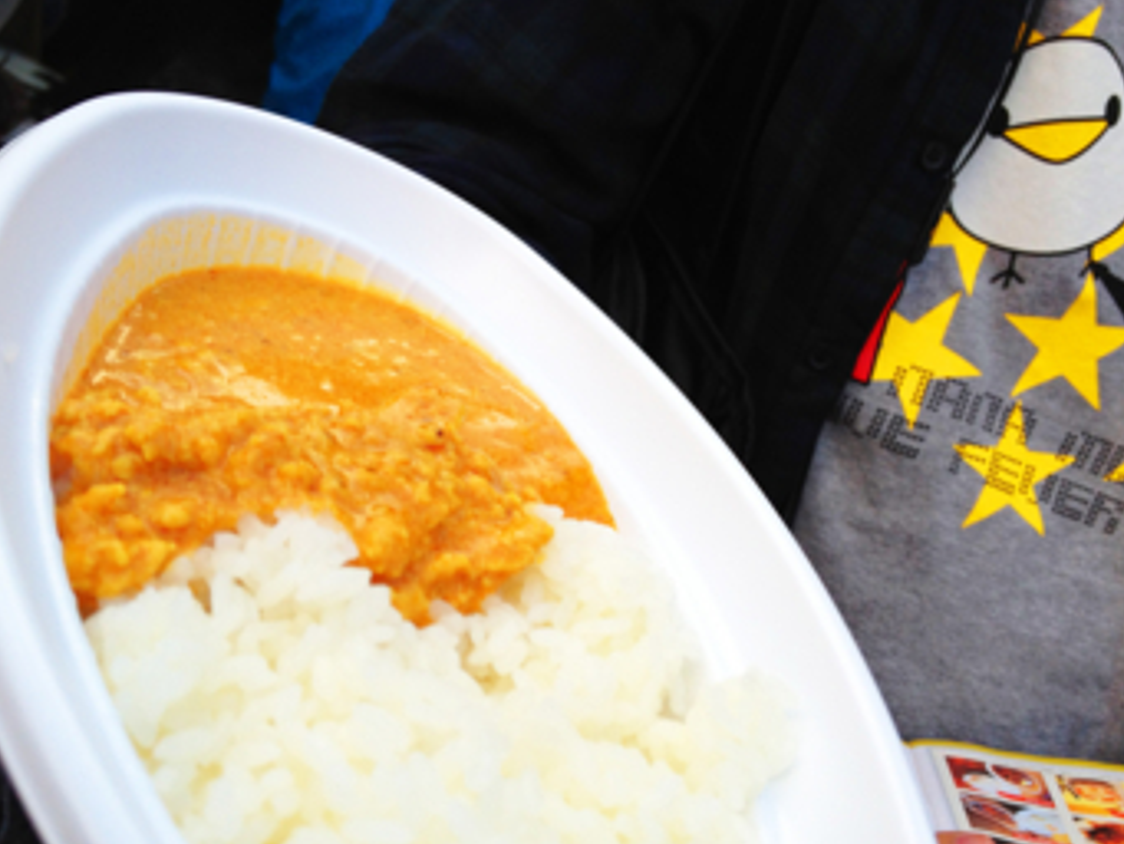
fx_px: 1332
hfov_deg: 45.7
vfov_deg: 35.2
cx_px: 626
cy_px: 415
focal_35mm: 41
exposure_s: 1/127
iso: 64
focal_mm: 4.28
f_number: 2.4
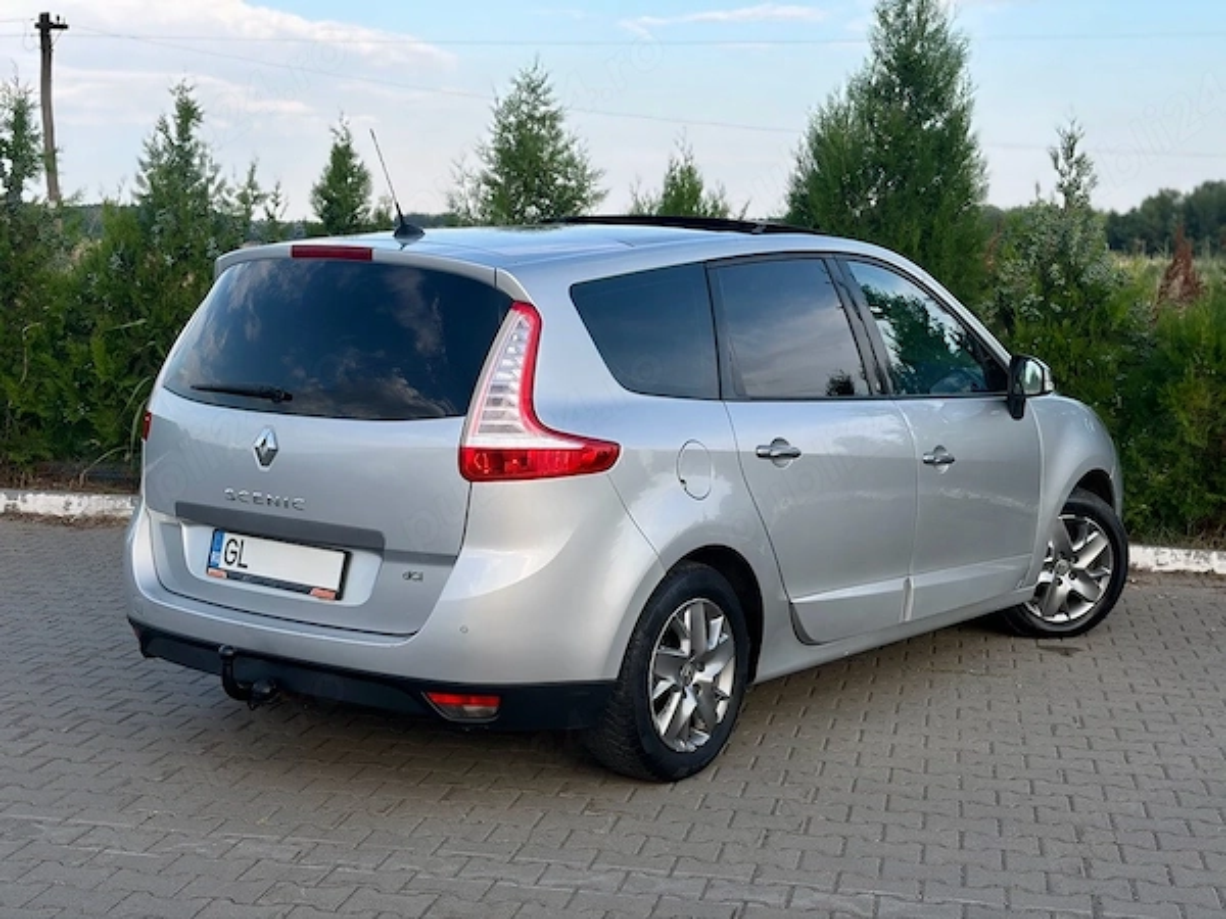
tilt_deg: -6.4
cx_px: 613
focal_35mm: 52
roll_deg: -0.7
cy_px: 460
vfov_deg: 28.0
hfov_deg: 36.8
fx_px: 1842
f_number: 1.6
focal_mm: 5.96
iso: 32
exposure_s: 1/946
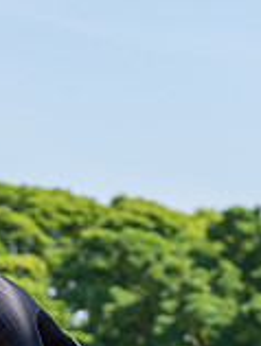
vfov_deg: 6.3
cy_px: 493
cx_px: -96
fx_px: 3128
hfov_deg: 4.8
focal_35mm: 312
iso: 160
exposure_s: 1/800
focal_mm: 75
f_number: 4
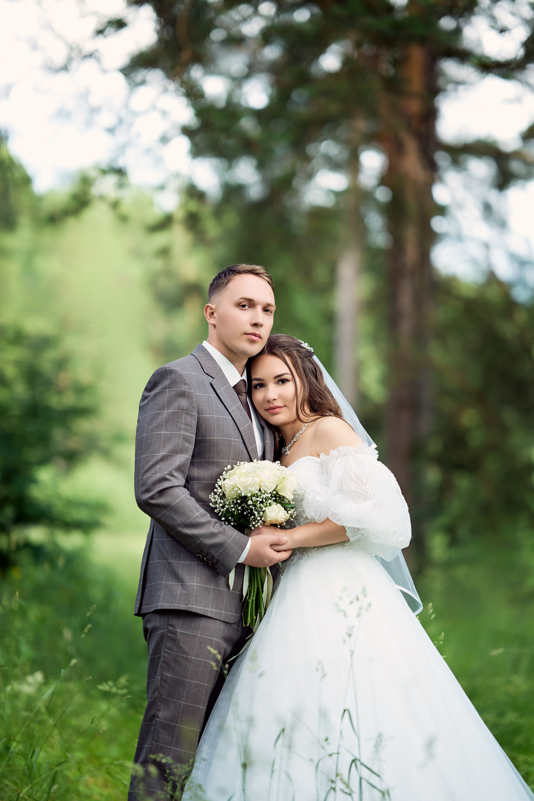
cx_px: 280
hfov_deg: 15.2
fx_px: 2002
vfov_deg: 22.6
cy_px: 413
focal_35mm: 90
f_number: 1.8
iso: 100
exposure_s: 1/350
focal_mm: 85
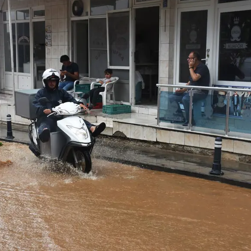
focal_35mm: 68
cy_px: 125
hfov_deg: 25.4
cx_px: 99
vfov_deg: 25.5
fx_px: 555
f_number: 10
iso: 400
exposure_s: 1/400
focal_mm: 35
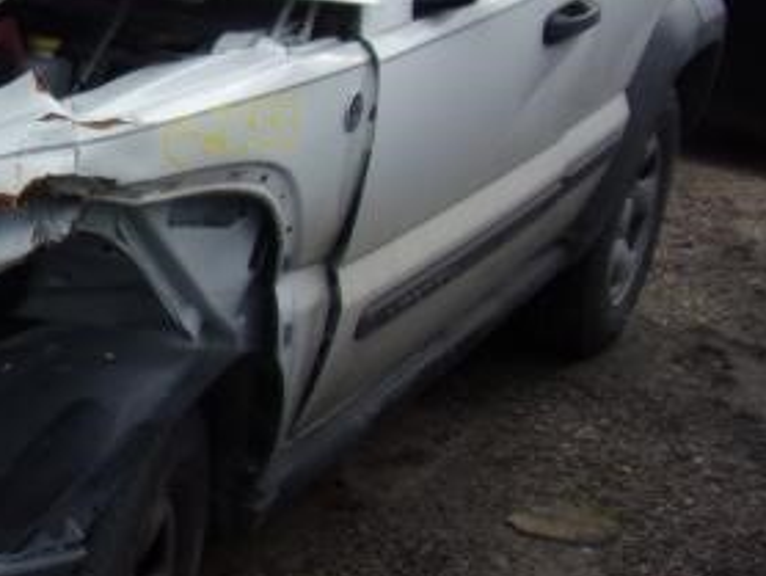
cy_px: 187
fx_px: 1528
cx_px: -193
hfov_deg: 24.9
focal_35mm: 69
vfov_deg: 21.3
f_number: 3.3
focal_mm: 4.3
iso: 80
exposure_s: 1/180
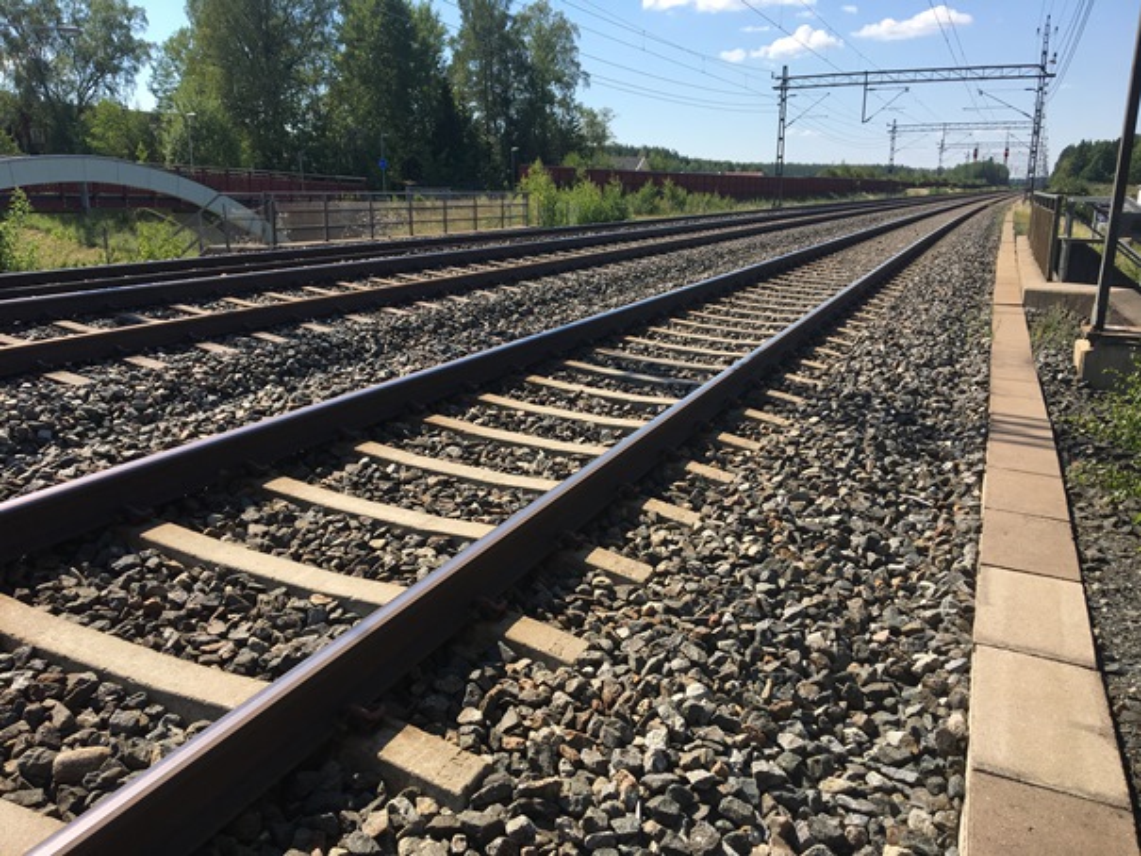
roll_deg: -0.6
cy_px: 428
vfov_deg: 48.2
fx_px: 956
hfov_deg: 61.6
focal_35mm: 29
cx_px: 570
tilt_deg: -14.0
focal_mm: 4.15
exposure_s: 1/1241
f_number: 2.2
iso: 25
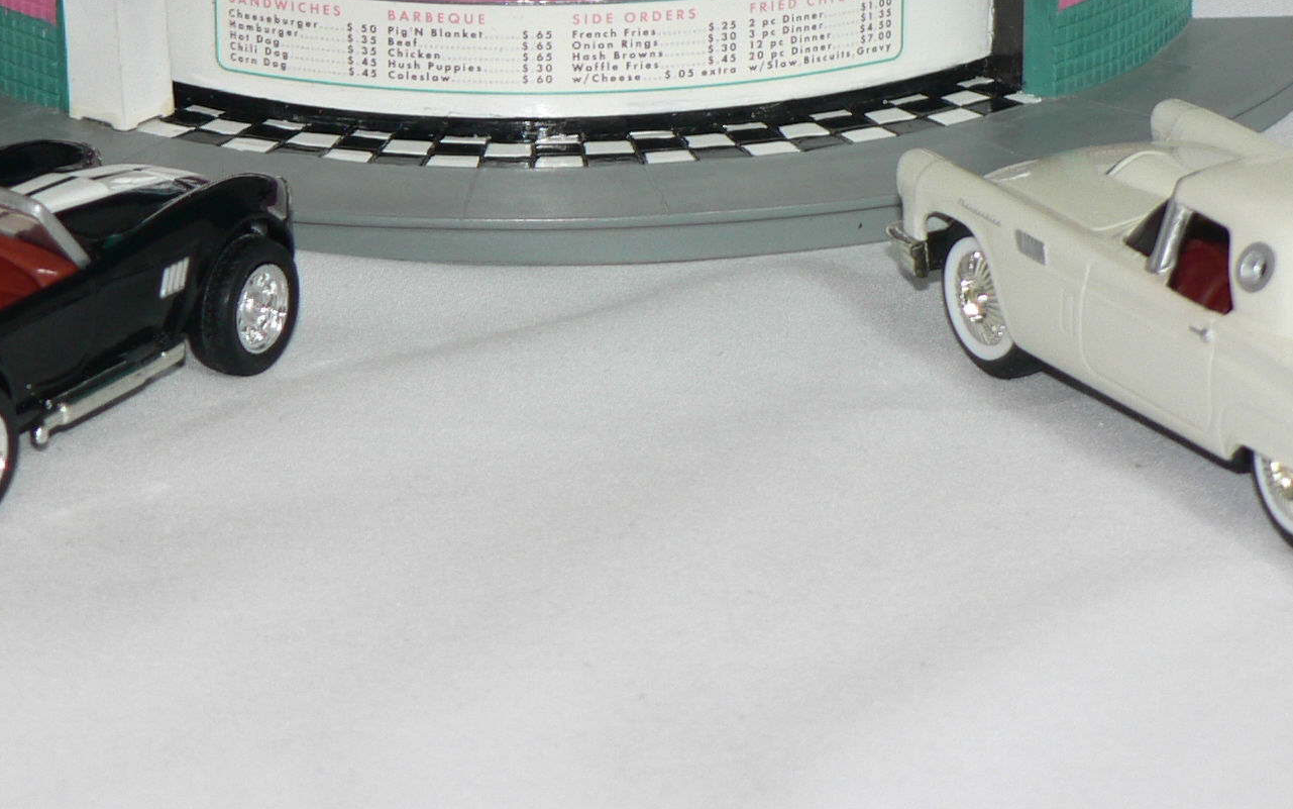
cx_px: 557
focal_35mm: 161
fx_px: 5674
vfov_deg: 8.1
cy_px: -87
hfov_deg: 13.0
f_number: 3.2
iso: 80
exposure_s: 1/60
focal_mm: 12.6
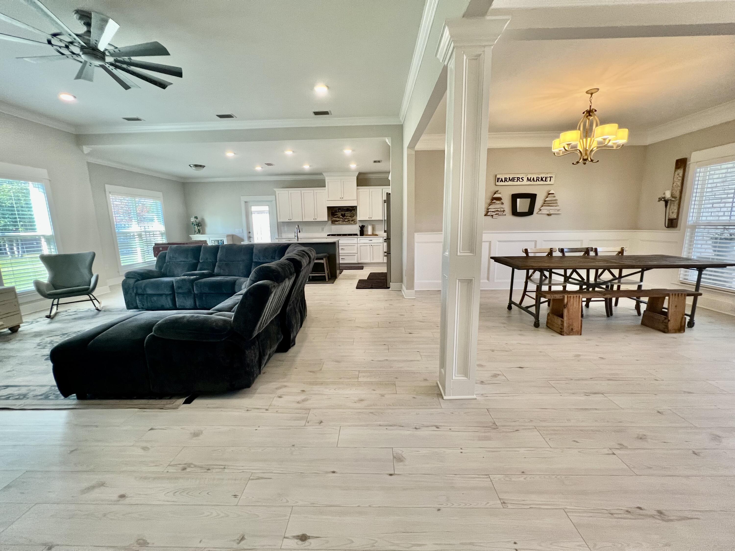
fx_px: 276
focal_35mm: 13
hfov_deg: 106.2
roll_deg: +1.2
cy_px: 276
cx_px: 368
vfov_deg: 89.9
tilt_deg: -9.3
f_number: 1.8
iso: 160
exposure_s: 1/120
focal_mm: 1.57
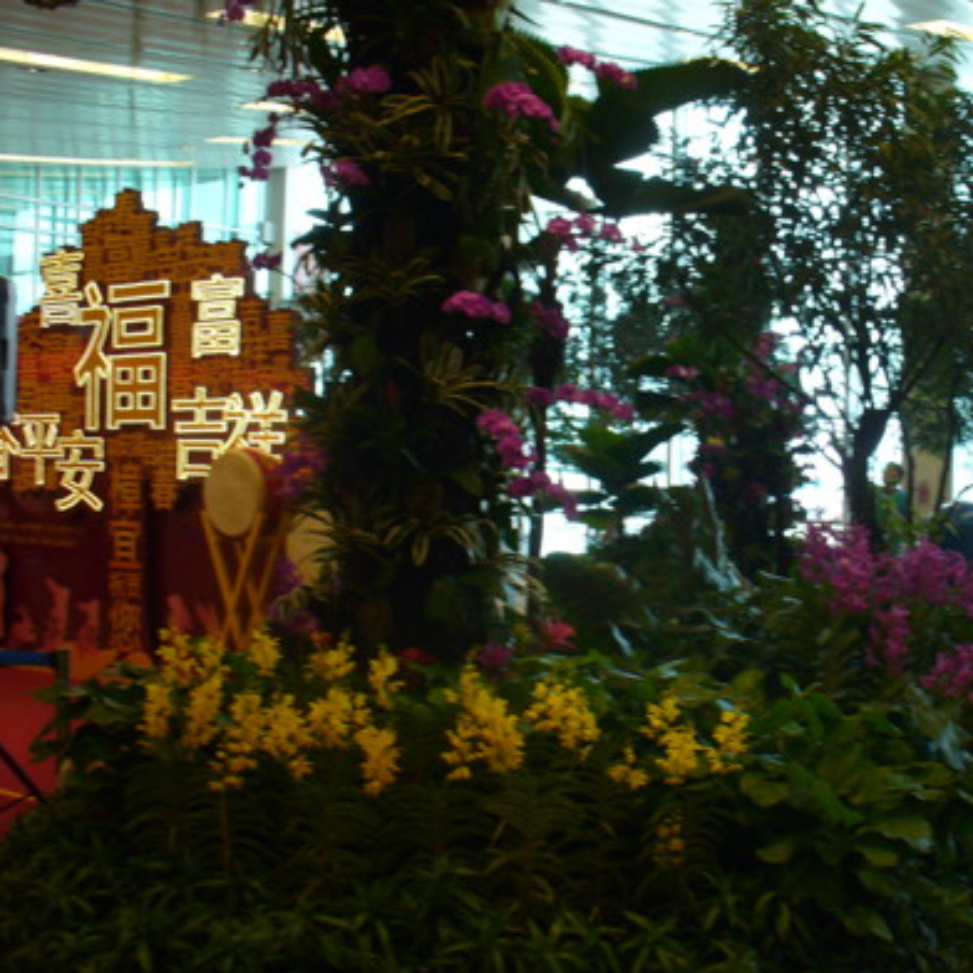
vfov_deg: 34.0
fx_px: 1590
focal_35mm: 50
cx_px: 717
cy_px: 432
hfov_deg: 33.4
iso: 100
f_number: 2.8
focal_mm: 6.1
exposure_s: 1/40
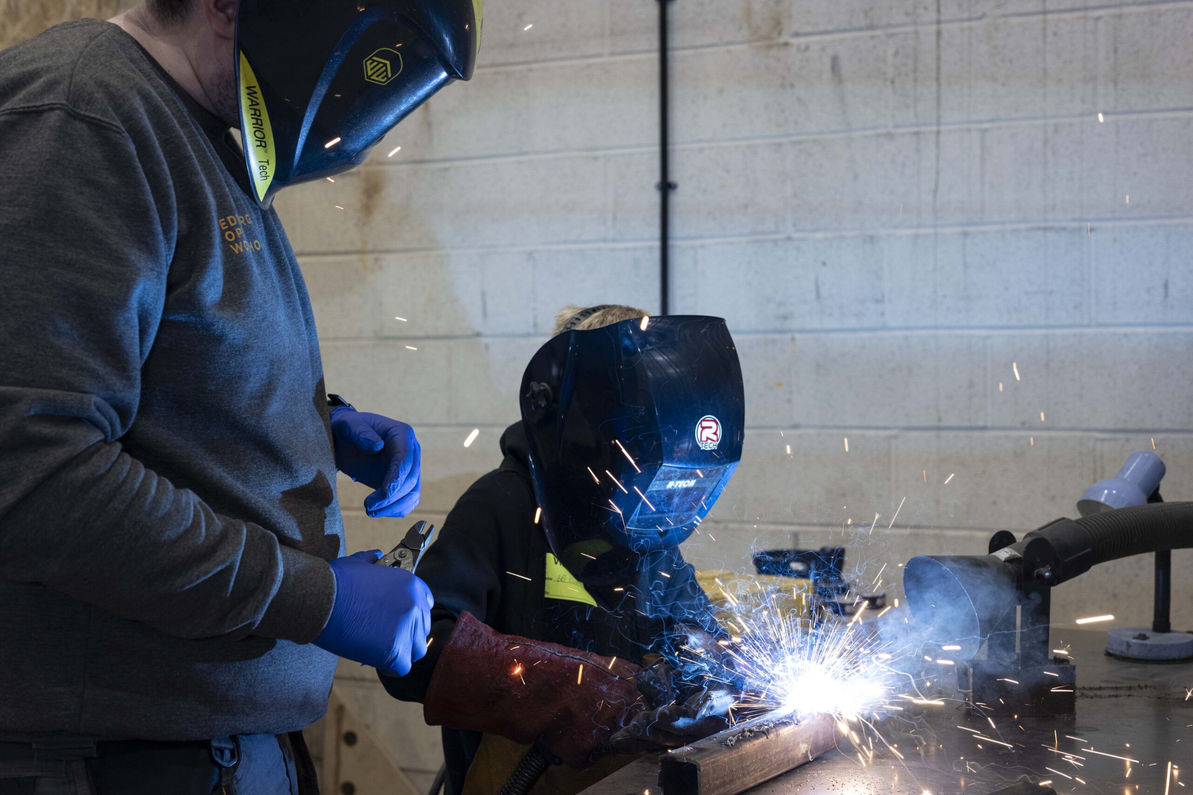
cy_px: 398
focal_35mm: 50
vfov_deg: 27.0
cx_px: 596
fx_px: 1657
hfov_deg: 39.6
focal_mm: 50
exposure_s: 1/100
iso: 800
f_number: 5.6
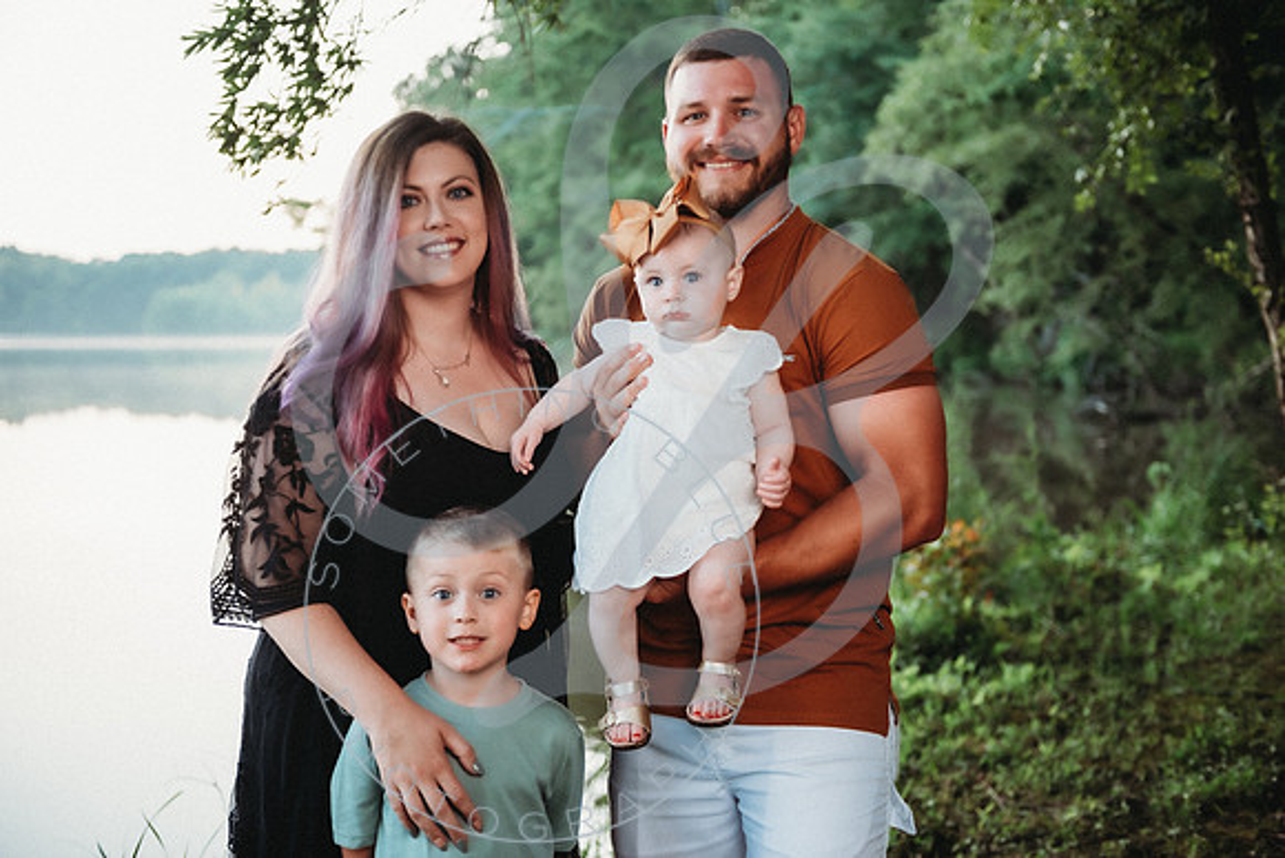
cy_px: 429
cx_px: 633
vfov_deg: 29.1
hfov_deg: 42.5
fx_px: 1651
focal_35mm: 46
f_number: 2.8
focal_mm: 45
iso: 200
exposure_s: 1/200
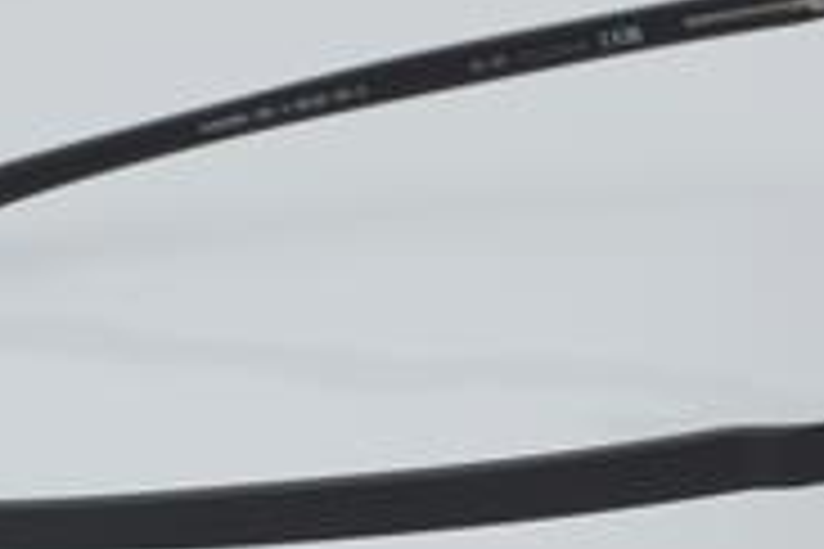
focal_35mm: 164
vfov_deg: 8.4
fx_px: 3753
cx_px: 500
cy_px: 279
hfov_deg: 12.5
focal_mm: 50
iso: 100
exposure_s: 1/3
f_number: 32
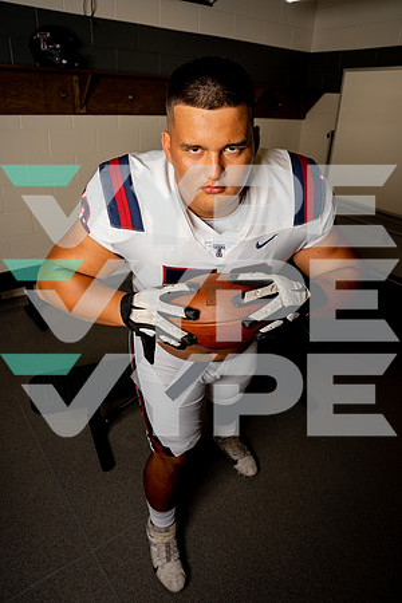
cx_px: 201
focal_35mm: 24
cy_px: 302
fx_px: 402
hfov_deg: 53.1
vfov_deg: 73.7
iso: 160
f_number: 6.3
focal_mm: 24
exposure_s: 1/250
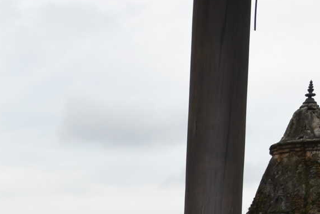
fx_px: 1067
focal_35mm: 120
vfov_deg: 10.9
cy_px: 335
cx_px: -149
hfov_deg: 15.8
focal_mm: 24
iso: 400
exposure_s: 1/250
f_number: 9
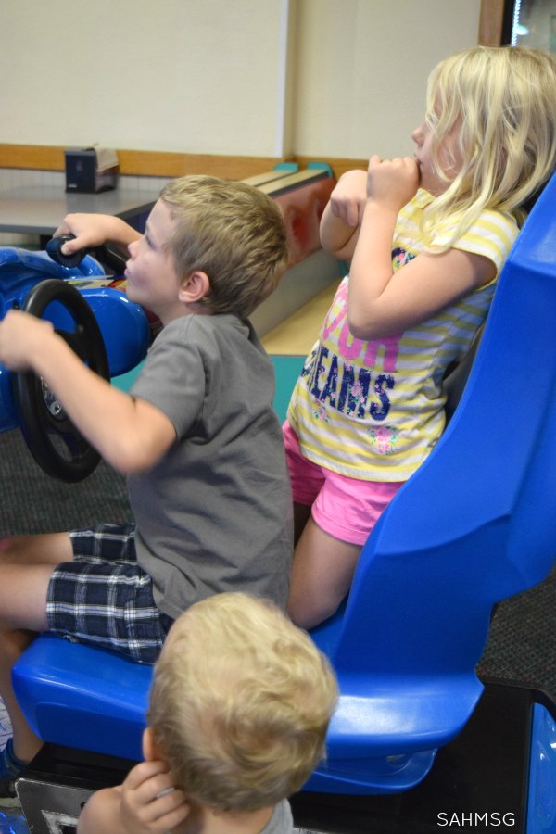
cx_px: 278
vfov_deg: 38.9
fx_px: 1181
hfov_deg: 26.5
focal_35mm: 51
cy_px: 417
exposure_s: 1/60
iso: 2200
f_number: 4.5
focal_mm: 34
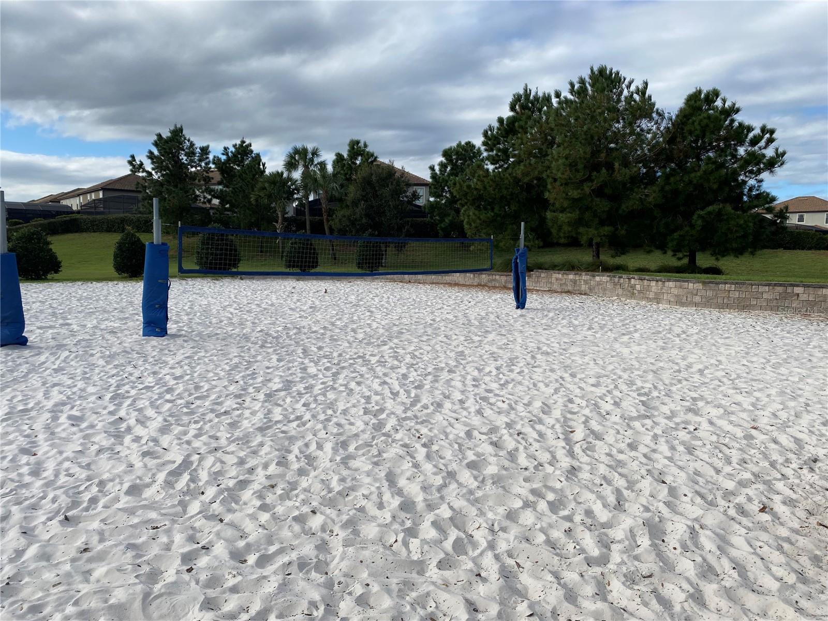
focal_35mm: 26
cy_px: 310
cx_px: 414
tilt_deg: -5.4
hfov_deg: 67.3
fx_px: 622
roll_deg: -1.3
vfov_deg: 53.1
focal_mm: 4.25
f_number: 1.8
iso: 32
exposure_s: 1/3610
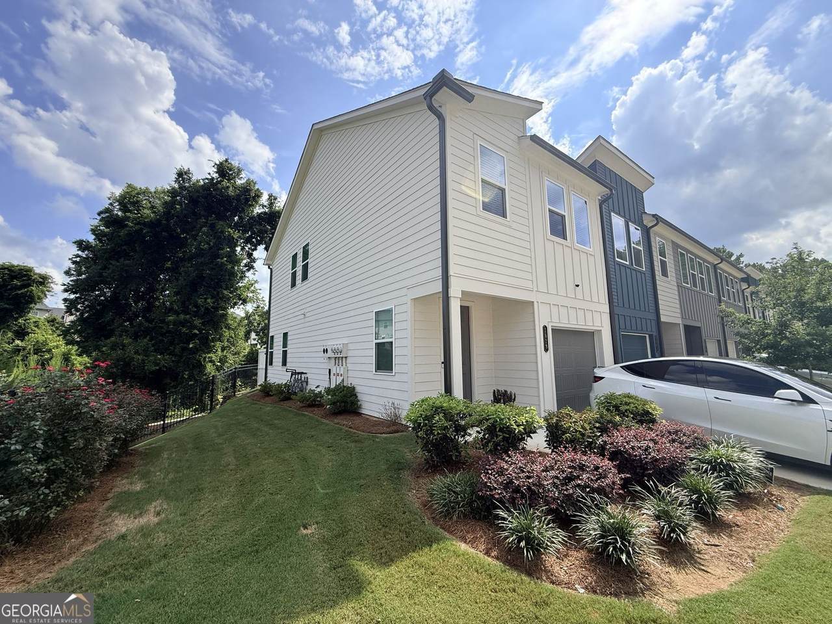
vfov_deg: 85.7
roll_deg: +0.5
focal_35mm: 14
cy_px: 312
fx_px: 336
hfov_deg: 102.1
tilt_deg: +8.7
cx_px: 416
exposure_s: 1/1961
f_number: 2.2
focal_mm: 2.22
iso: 50
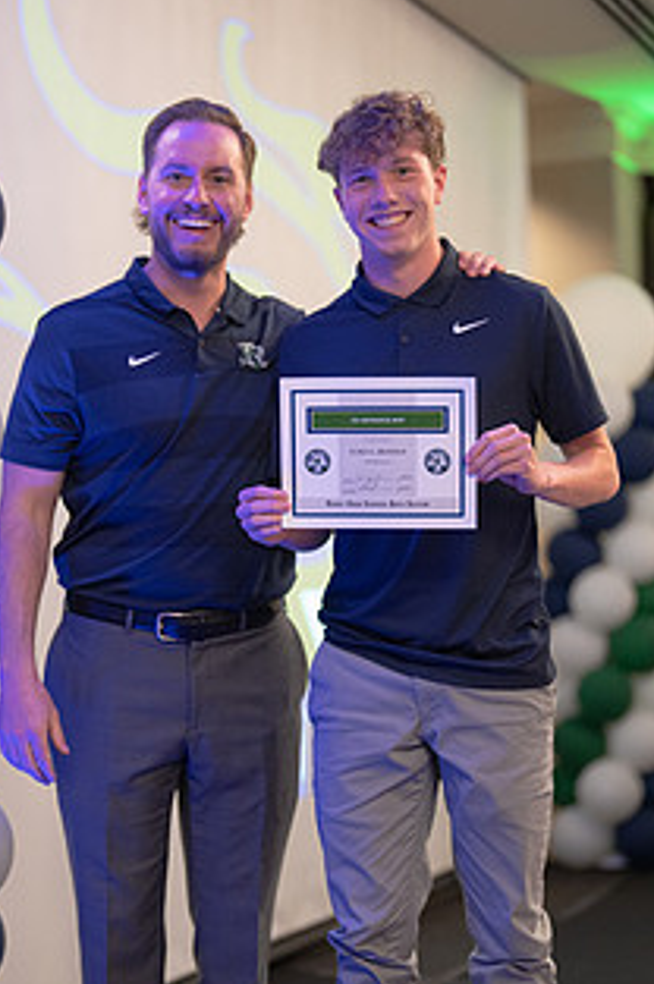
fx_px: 1966
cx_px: 324
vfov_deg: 28.1
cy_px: 556
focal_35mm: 72
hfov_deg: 18.9
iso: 1250
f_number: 1.2
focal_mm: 50
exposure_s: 1/400
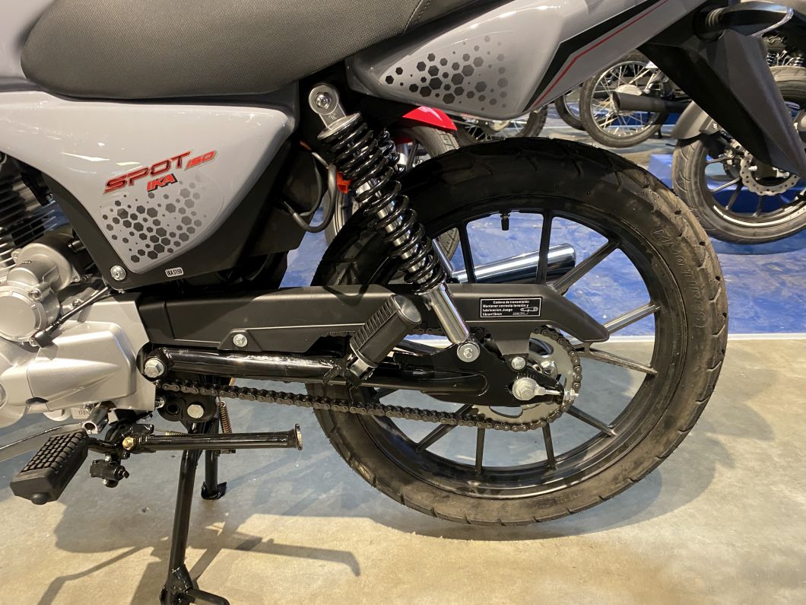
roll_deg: +5.8
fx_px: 605
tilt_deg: -21.9
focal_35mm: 26
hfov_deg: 67.3
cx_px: 403
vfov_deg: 53.1
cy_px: 302
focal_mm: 4.25
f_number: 1.8
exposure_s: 1/50
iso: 320
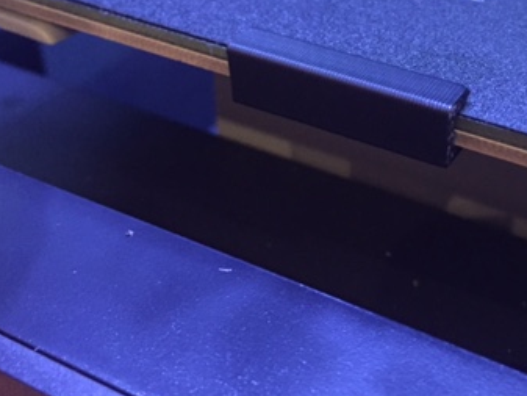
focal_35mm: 55
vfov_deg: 26.1
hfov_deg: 34.1
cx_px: 407
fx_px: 838
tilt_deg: -32.2
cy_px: 86
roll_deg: -2.0
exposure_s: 1/17
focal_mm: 4.15
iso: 640
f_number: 2.2
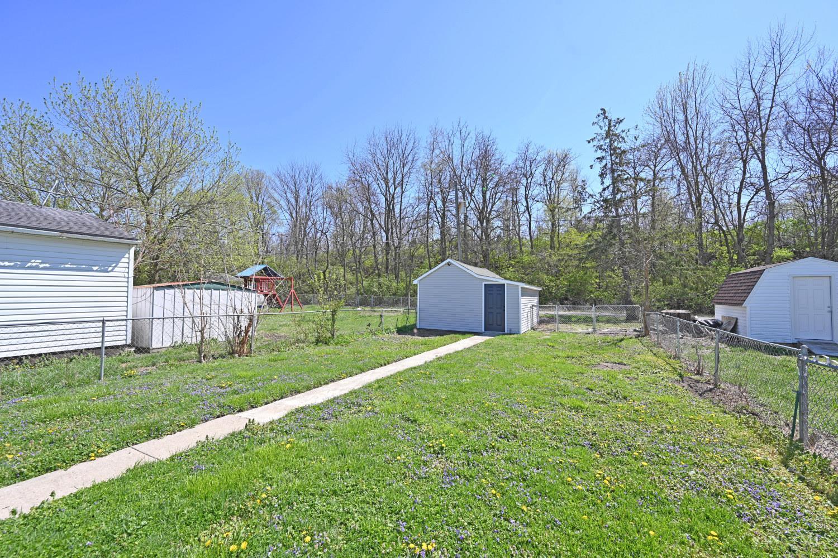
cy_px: 279
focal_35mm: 15
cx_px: 419
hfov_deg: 100.4
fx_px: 349
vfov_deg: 77.3
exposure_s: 1/200
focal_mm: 15
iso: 64
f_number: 6.3
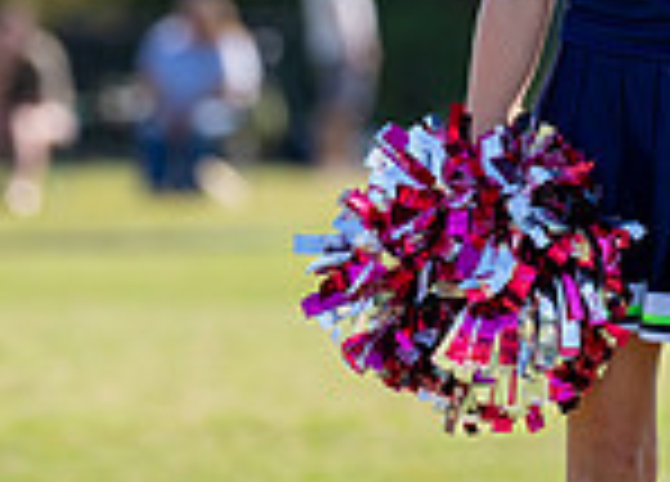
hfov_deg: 3.5
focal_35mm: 569
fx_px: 10847
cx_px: 721
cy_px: -169
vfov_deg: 2.5
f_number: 2.8
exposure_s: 1/2000
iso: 200
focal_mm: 129
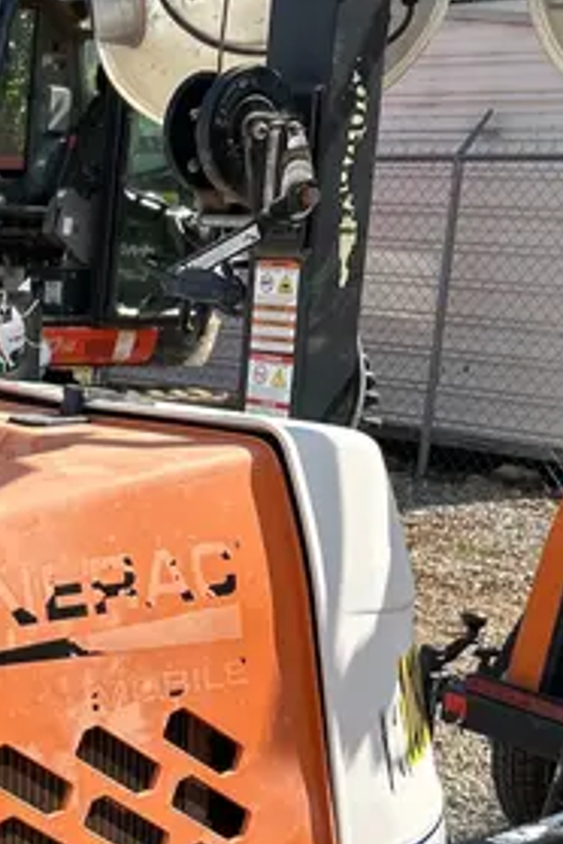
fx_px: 1665
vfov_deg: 28.3
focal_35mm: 71
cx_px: -142
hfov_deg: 18.1
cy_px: 567
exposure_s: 1/1934
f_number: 1.5
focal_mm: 5.7
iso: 50
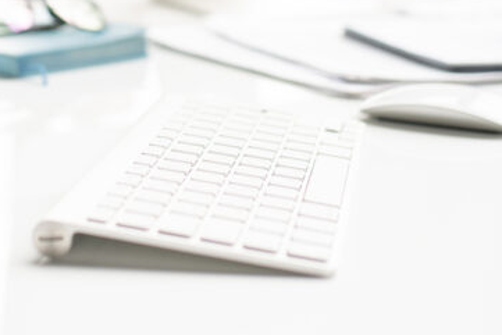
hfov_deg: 20.9
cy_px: -67
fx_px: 1353
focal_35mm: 97
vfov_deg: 13.7
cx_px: 132
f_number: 2.8
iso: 160
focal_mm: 35
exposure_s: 1/200
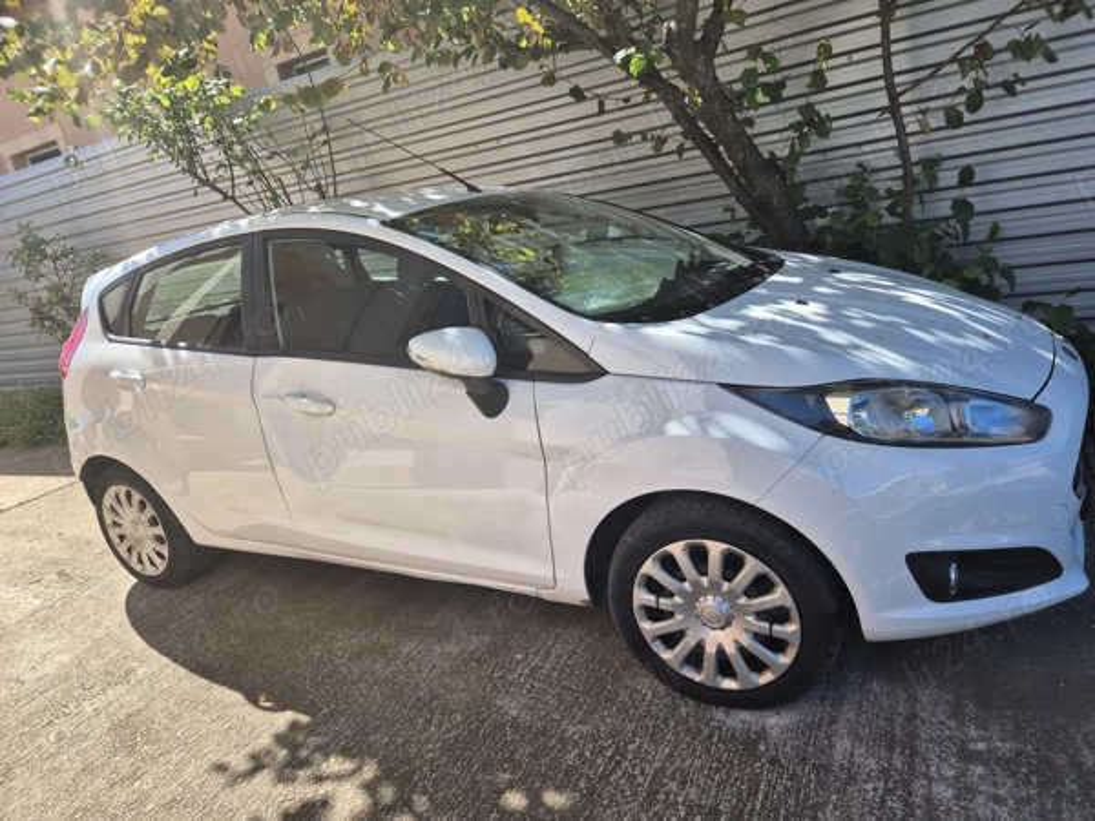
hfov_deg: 73.9
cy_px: 410
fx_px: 728
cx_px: 548
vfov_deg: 58.9
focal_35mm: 23
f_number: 1.8
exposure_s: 1/686
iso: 25
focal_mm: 5.4
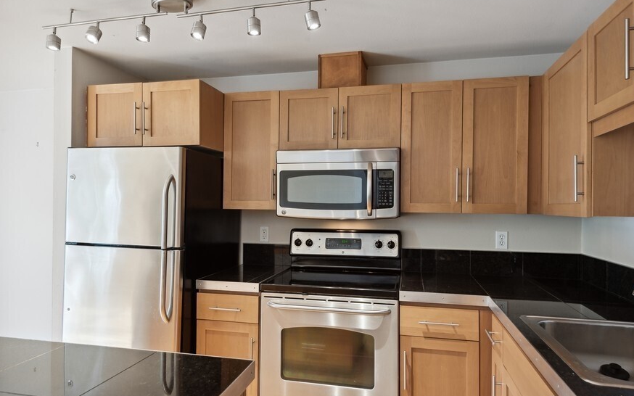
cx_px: 320
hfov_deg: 79.7
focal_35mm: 22
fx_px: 380
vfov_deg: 55.0
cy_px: 207
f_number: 8
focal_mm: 21
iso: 200
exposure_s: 1/15
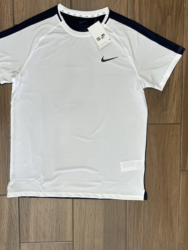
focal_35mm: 32
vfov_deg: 56.6
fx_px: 232
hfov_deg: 44.0
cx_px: 79
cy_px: 109
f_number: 1.78
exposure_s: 1/100
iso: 80
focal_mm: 6.86
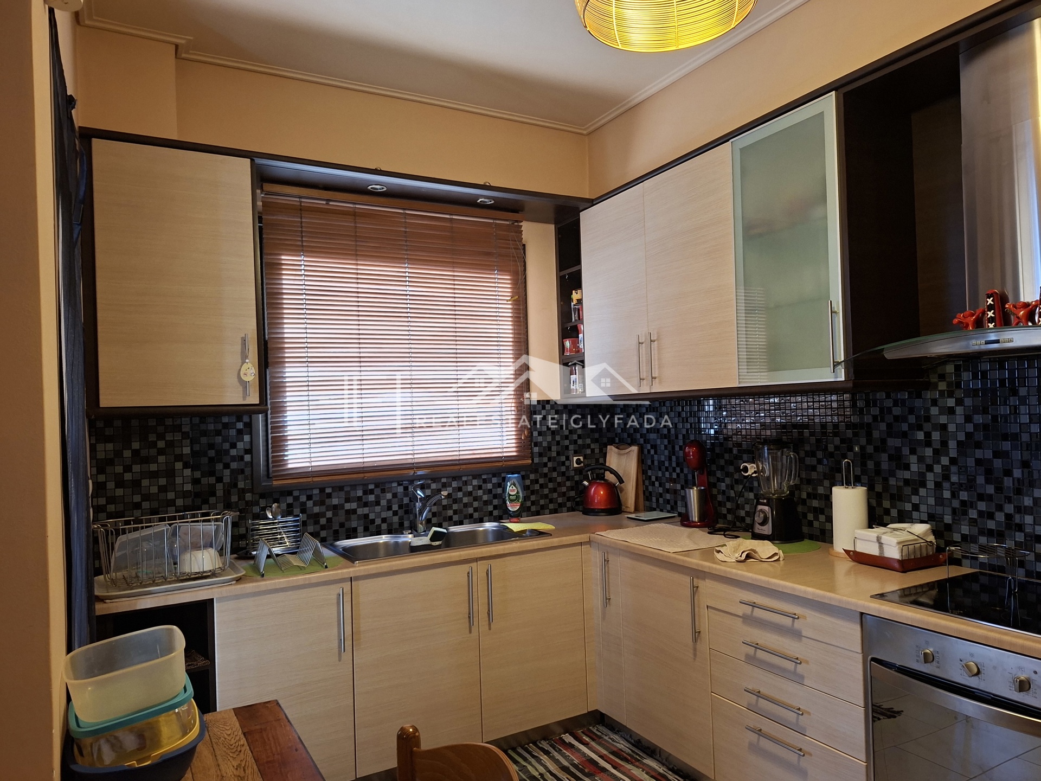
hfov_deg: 73.9
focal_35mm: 23
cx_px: 520
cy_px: 390
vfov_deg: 58.9
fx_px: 692
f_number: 1.8
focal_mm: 5.54
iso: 200
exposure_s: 1/50
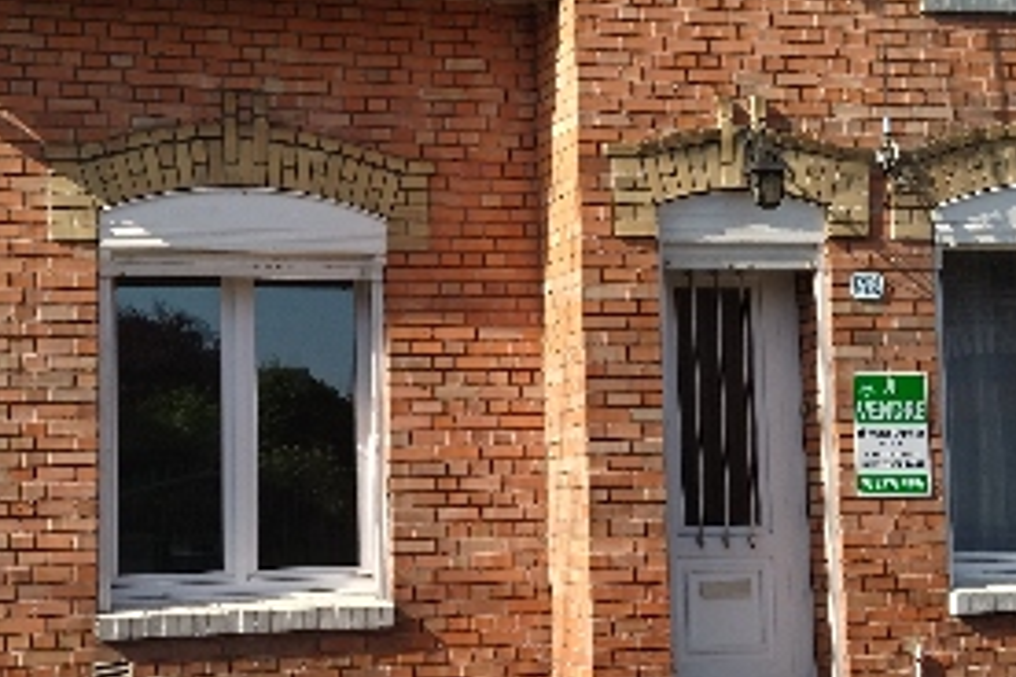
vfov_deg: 20.9
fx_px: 1834
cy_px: 331
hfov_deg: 30.9
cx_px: 442
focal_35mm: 65
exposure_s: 1/1600
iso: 99
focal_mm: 4.74
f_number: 1.79
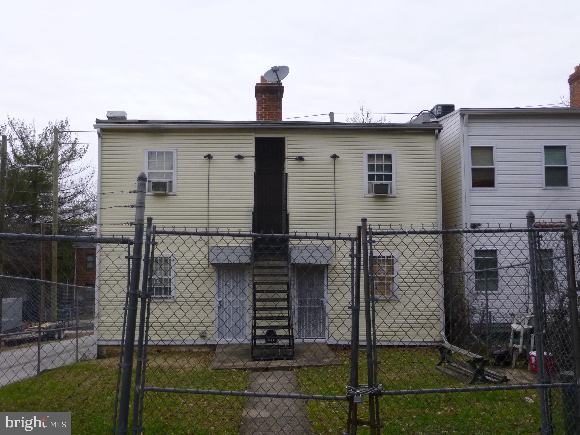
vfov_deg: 39.7
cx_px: 290
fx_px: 603
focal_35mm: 36
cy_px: 218
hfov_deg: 51.4
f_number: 3.6
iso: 160
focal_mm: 6.5
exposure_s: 1/60
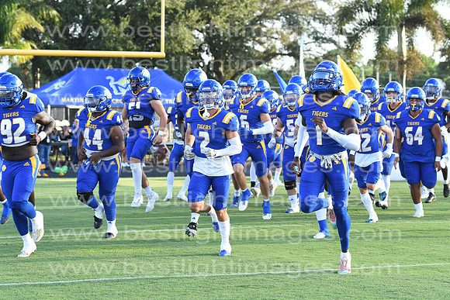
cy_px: 150
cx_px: 225
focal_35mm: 129
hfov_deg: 15.9
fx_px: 1613
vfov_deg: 10.6
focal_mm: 86
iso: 450
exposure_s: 1/500
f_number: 5.6
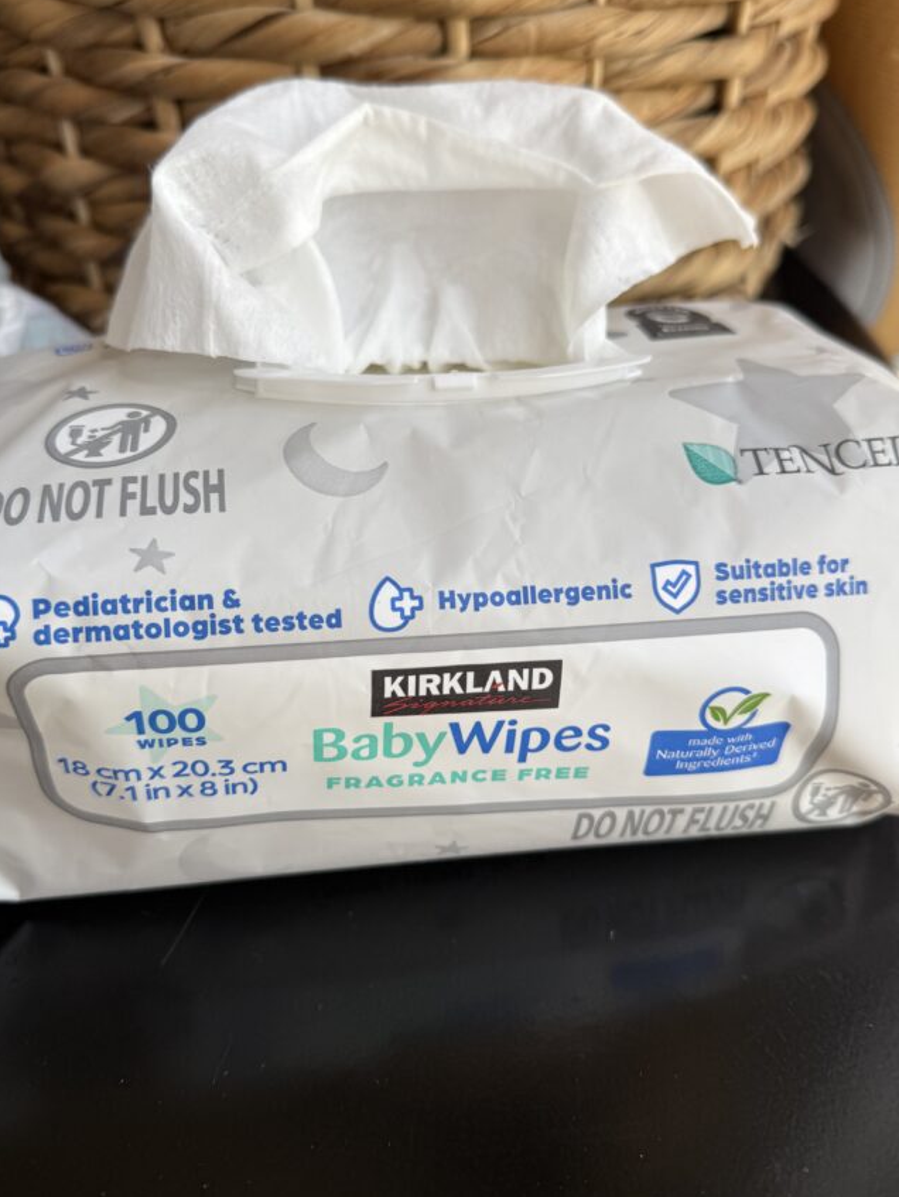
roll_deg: +2.7
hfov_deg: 48.2
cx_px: 424
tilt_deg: -38.1
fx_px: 1003
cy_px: 558
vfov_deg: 61.6
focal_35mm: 29
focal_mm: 6.76
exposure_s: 1/182
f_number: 1.78
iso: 64
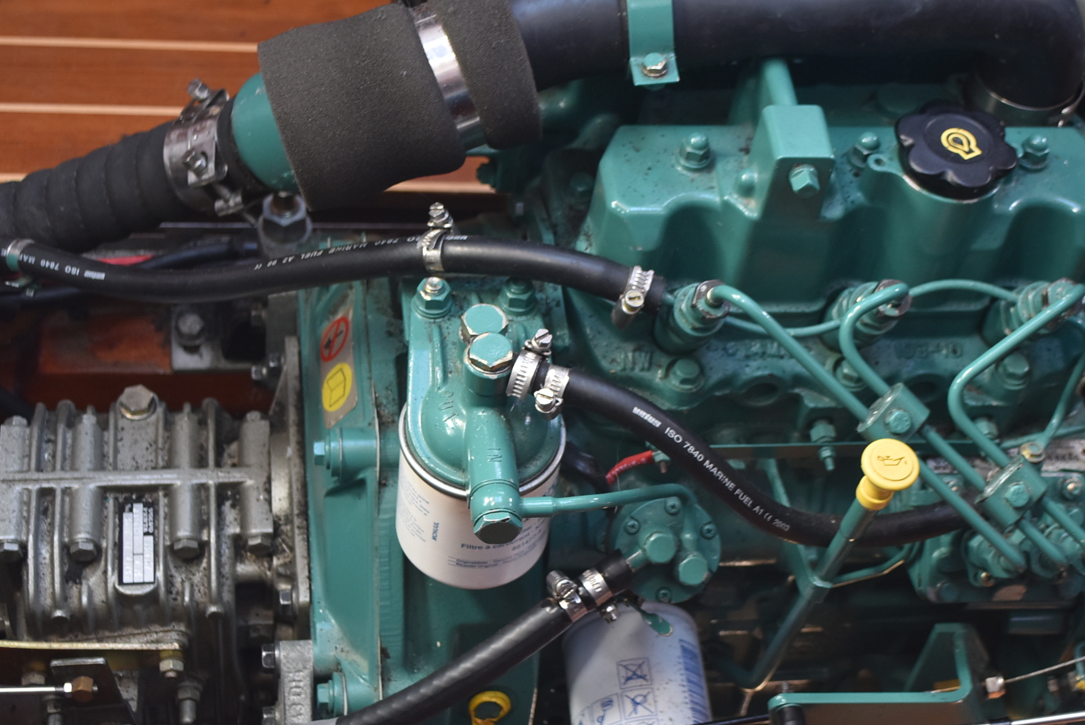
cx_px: 564
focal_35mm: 68
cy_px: 453
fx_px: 2051
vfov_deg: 20.0
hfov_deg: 29.6
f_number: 4.8
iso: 500
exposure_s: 1/60
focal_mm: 32
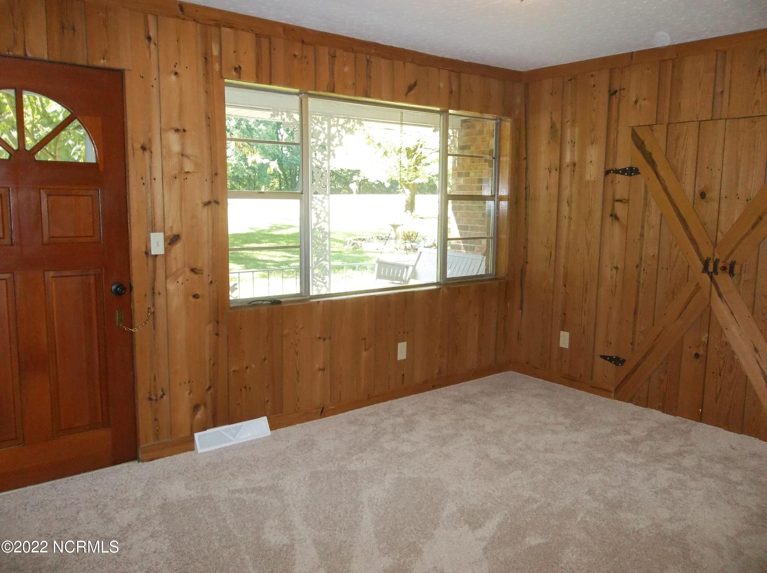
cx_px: 384
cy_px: 286
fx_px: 597
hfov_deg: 65.4
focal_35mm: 27
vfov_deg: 51.2
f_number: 3.5
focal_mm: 4.9
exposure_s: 1/60
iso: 320
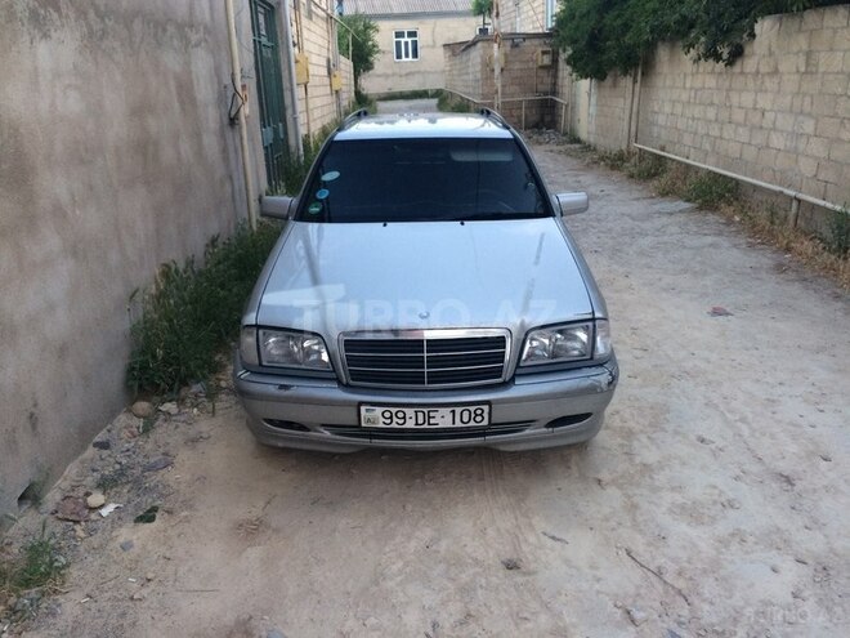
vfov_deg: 48.2
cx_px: 425
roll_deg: +1.8
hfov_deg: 61.7
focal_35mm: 29
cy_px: 319
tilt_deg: -19.6
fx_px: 712
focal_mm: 4.15
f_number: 2.2
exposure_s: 1/33
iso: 64
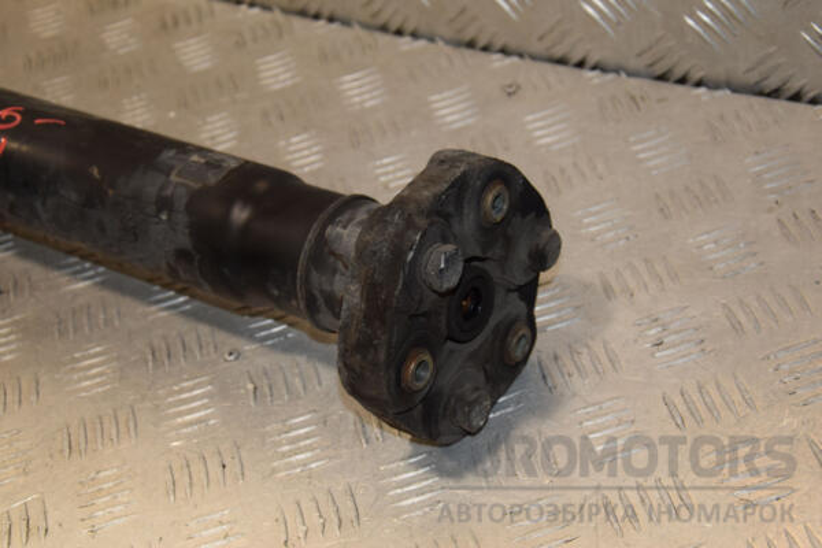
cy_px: 274
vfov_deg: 18.9
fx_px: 1644
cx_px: 411
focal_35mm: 72
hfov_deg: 28.1
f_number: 6.3
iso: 800
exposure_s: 1/200
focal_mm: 48
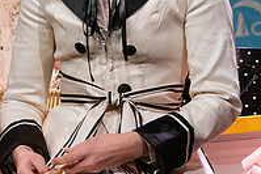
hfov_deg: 6.0
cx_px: 45
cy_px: -11
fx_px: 2474
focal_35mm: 341
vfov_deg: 4.0
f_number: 6.3
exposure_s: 1/400
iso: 4000
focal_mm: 117
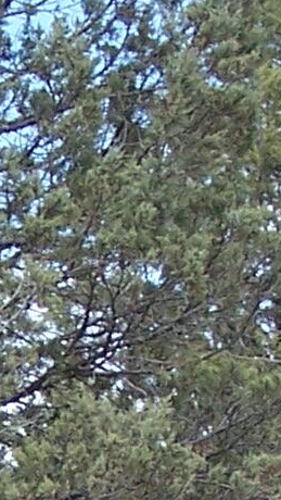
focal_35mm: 232
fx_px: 3071
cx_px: -38
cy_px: 542
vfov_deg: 9.2
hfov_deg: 5.2
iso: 80
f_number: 2.8
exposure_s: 1/750
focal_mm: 6.3
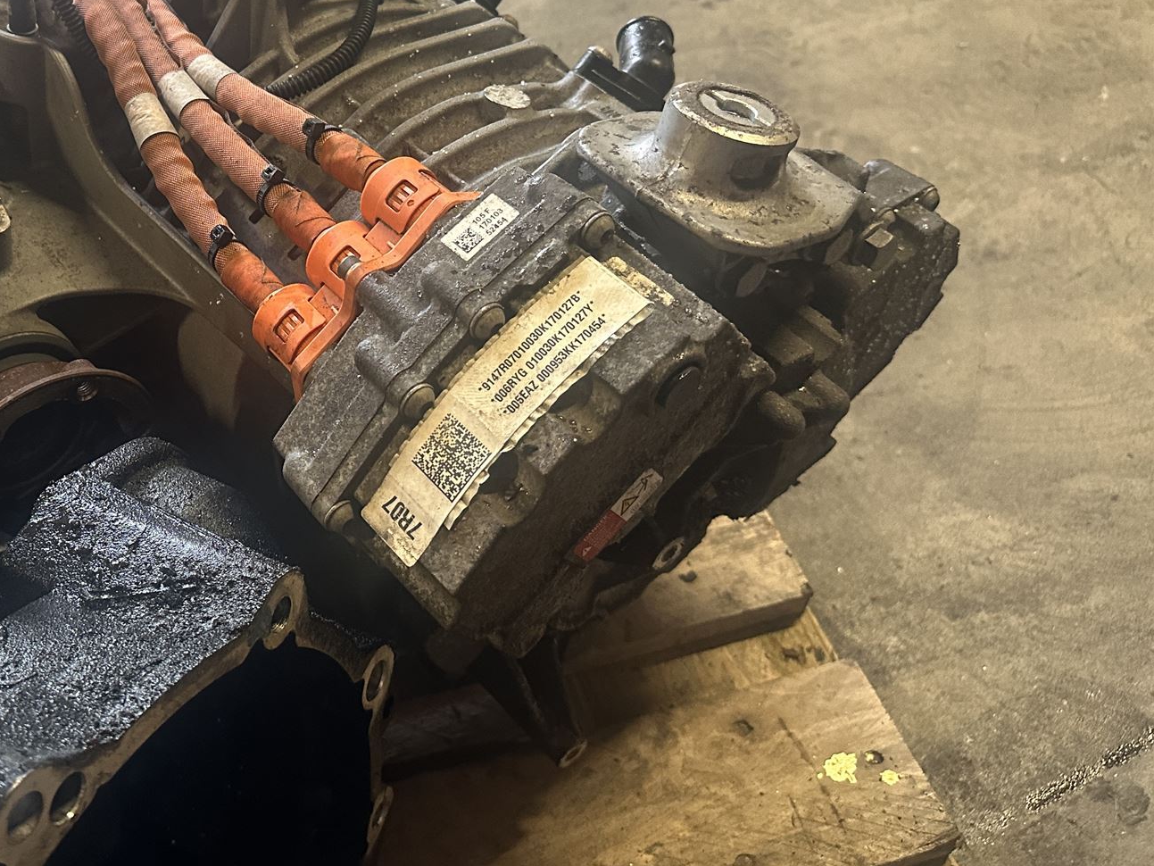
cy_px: 238
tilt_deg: -47.2
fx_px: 1267
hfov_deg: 46.5
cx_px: 241
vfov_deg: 37.0
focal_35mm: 38
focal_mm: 6.86
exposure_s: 1/50
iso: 400
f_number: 1.78
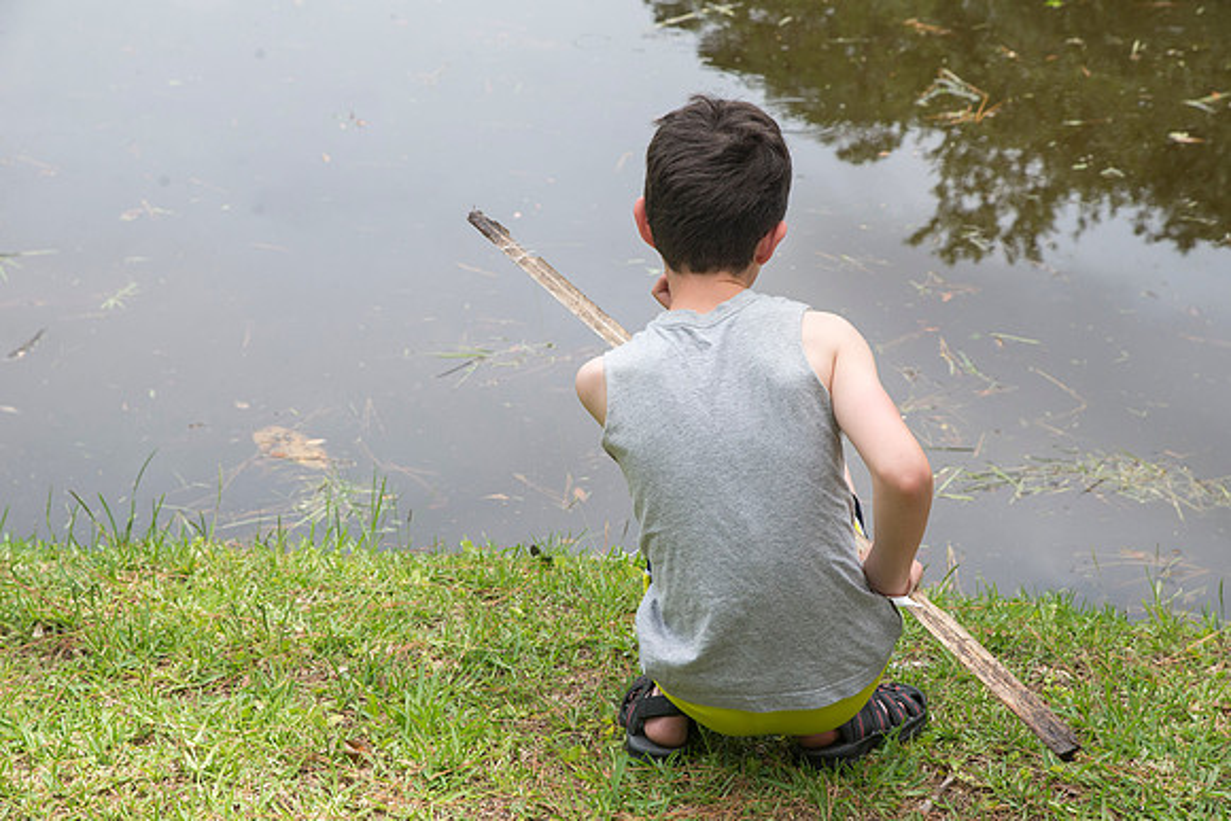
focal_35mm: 70
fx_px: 2394
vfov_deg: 19.5
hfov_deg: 28.8
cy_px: 410
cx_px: 616
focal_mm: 70
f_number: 9
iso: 1250
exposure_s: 1/1250
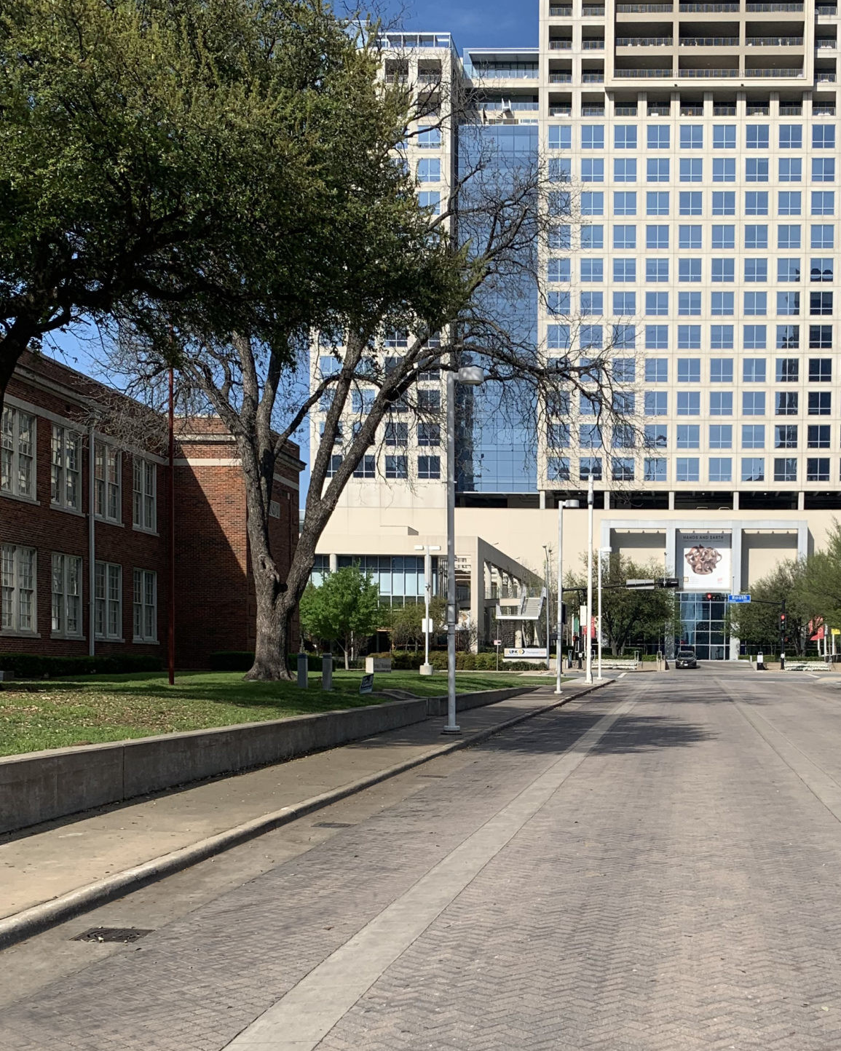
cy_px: 726
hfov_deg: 32.7
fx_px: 1400
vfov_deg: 40.5
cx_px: 641
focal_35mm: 45
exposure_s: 1/2545
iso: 25
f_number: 1.8
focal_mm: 4.25
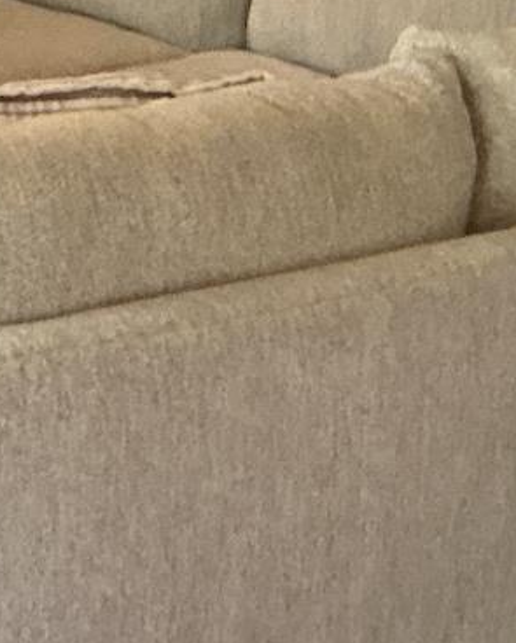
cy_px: -56
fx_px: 2898
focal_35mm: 152
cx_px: -528
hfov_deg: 9.5
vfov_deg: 12.5
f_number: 1.8
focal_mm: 3
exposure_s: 1/40
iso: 250
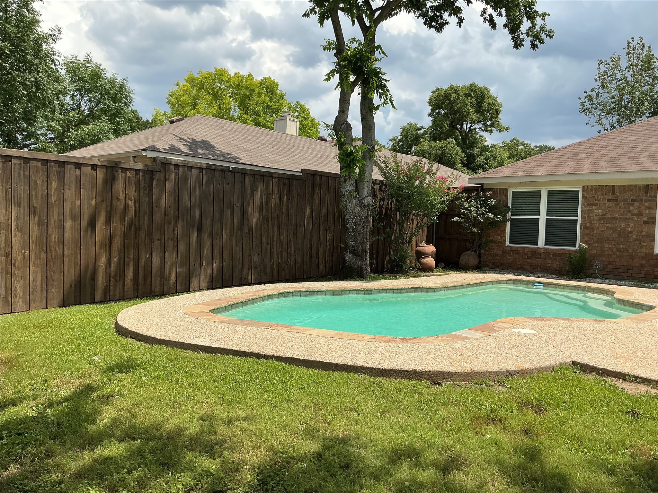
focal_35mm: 29
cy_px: 246
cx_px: 329
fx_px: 551
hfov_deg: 61.7
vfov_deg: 48.2
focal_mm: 3
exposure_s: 1/2320
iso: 25
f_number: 1.8
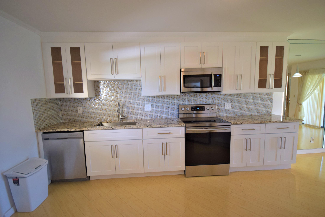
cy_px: 108
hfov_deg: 95.0
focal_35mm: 16
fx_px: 149
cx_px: 162
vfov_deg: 72.1
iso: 720
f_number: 4.2
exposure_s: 1/60
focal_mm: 11
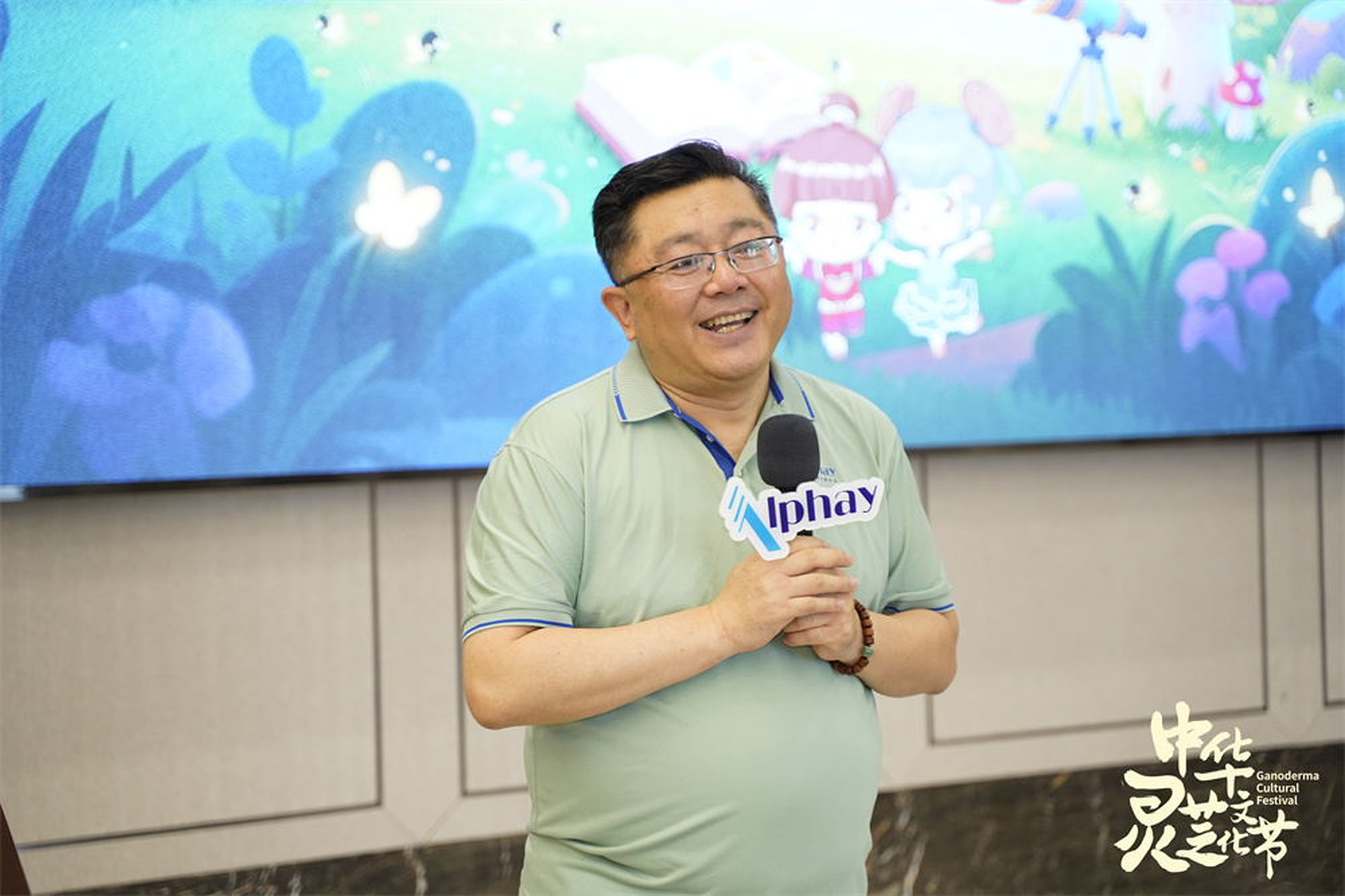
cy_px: 448
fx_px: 2801
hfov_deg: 27.0
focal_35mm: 75
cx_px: 672
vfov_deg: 18.2
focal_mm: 75
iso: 1600
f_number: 2.8
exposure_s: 1/200
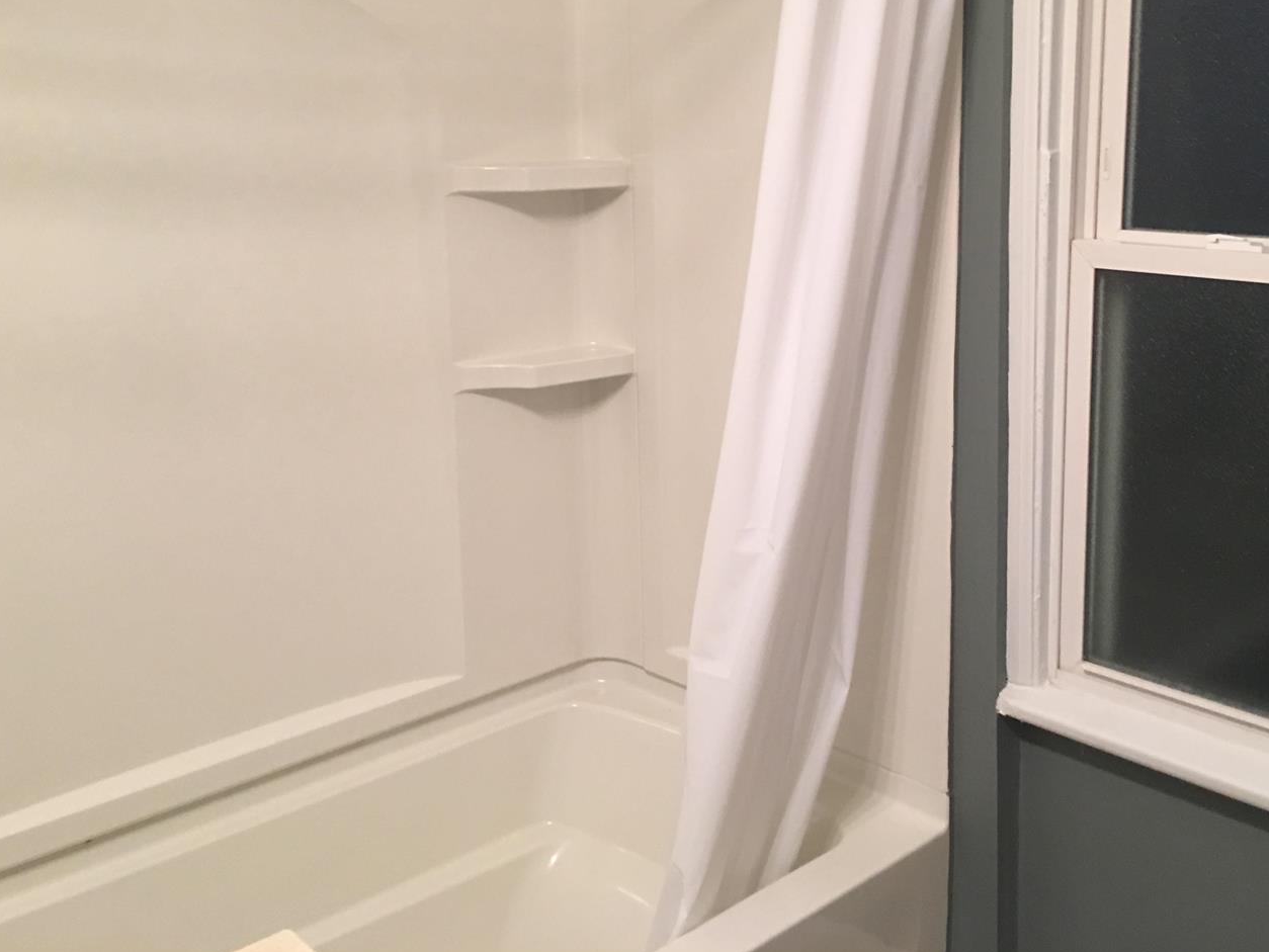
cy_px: 358
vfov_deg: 38.4
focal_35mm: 37
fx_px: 1357
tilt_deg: -8.8
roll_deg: -1.3
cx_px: 736
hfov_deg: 49.9
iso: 80
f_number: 2.2
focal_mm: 4.15
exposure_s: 1/15
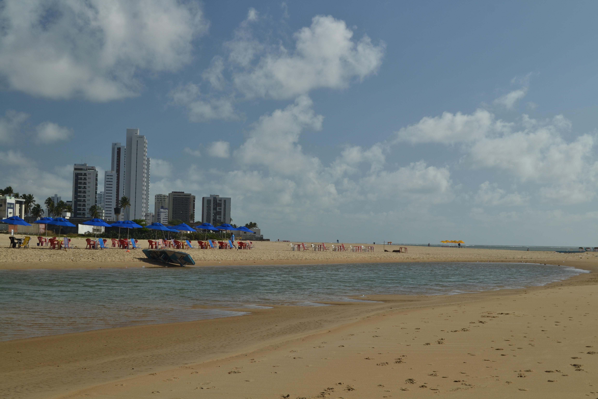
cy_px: 200
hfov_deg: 42.3
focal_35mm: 46
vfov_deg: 28.9
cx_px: 299
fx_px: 772
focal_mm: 31
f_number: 9
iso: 100
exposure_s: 1/250
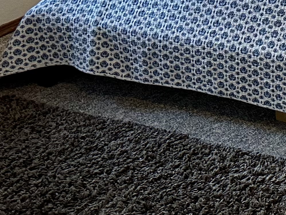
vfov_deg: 14.1
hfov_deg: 17.0
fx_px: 801
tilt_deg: -13.2
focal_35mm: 97
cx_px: 500
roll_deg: +0.5
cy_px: -126
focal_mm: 6.86
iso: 200
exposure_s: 1/60
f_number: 1.78
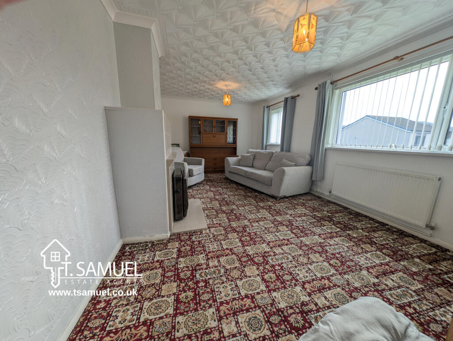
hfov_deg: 110.5
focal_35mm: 12
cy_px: 170
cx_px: 226
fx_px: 157
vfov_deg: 94.6
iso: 41
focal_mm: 2.23
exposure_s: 1/119
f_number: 1.95
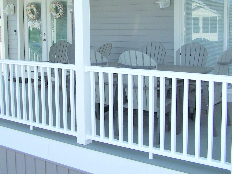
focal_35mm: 55
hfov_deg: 34.9
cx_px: 101
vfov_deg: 26.4
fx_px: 369
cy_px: 57
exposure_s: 1/500
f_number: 4
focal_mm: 6.3
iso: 80
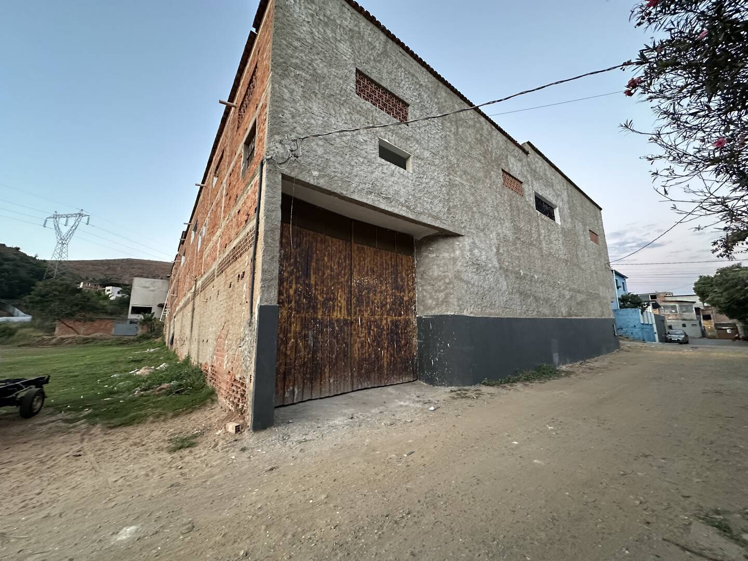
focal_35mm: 14
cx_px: 374
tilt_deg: +12.1
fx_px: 303
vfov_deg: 85.7
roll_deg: +1.0
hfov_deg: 102.1
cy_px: 280
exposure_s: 1/60
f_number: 2.2
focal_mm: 2.22
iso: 640
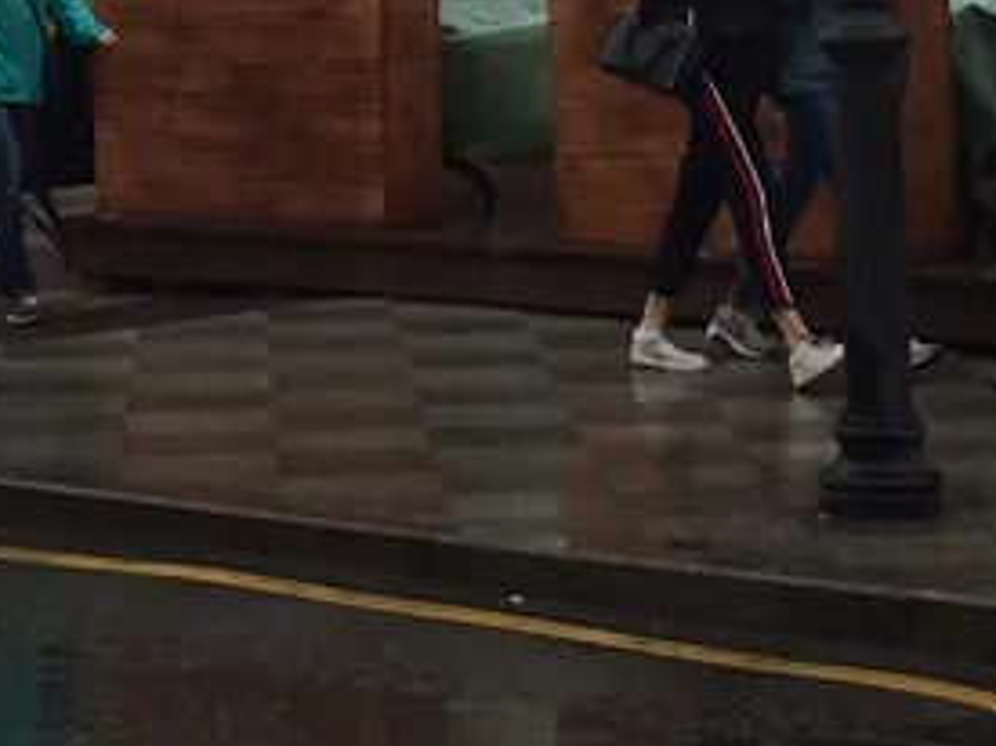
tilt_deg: +3.0
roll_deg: -0.3
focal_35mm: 172
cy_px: -626
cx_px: 442
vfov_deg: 8.3
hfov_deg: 11.5
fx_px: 4947
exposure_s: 1/860
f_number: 2.2
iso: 32
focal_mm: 4.15
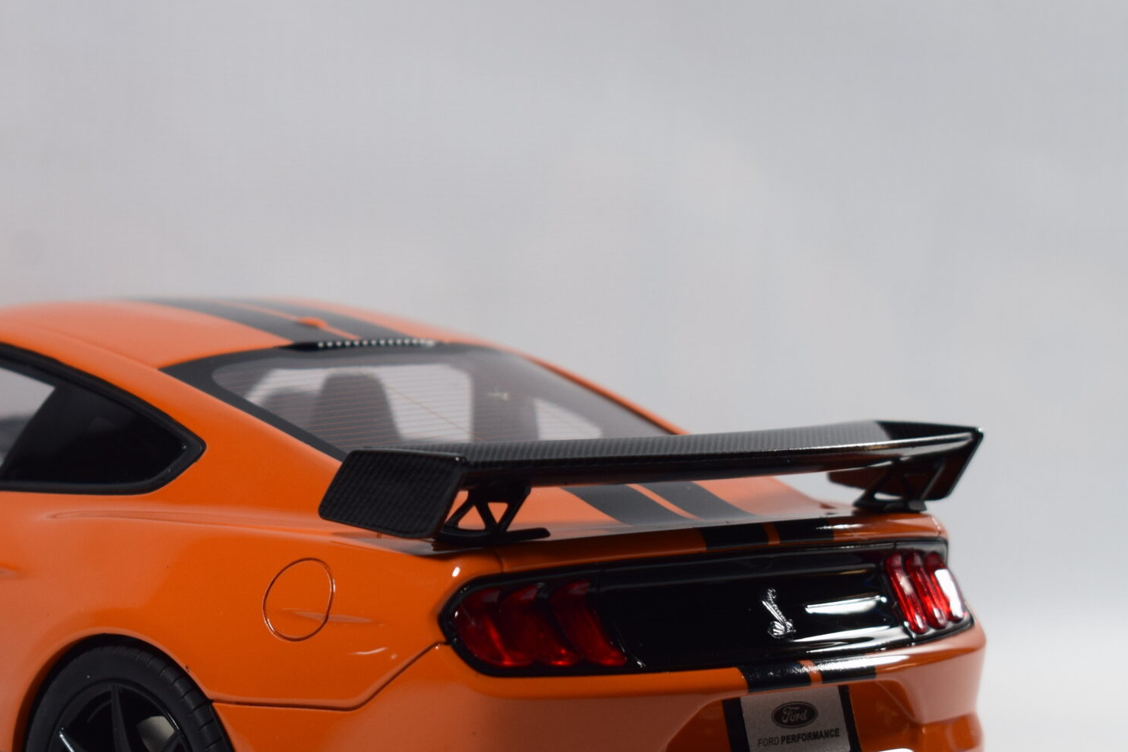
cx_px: 206
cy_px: 415
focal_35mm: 125
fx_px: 3916
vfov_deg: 11.0
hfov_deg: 16.3
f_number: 7.1
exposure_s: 1/40
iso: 400
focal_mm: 48
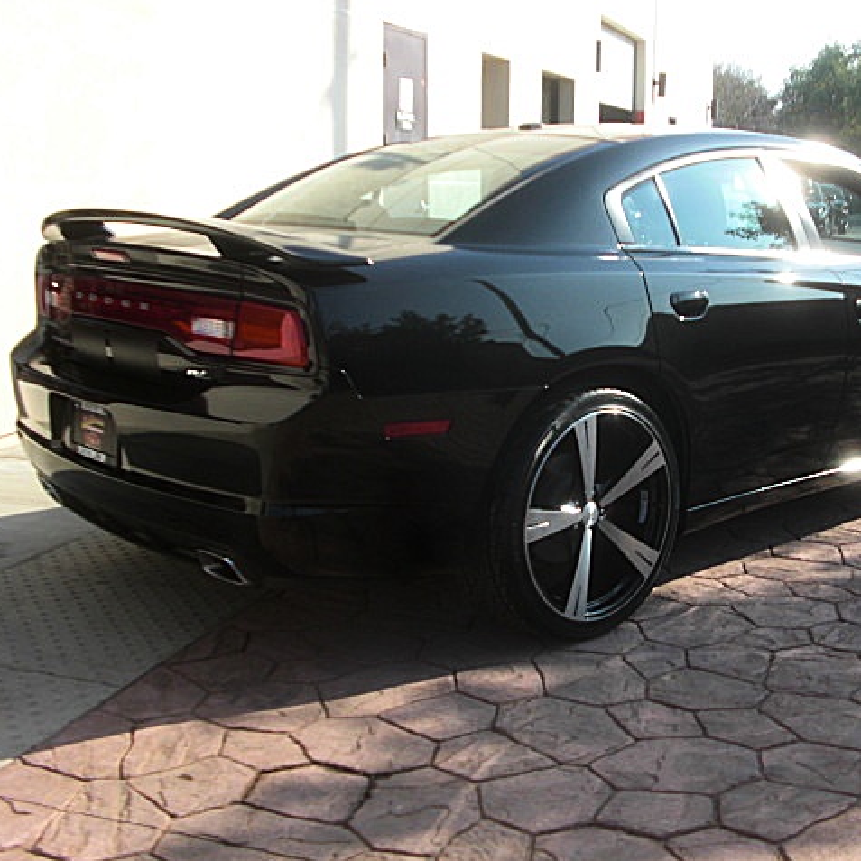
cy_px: 430
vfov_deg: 33.4
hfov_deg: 33.1
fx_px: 1435
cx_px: 565
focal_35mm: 51
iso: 50
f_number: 3.1
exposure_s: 1/320
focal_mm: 7.6
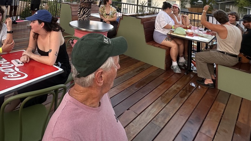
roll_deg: -5.6
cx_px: 93
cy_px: -26
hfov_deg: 66.8
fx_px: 186
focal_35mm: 28
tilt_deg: +4.6
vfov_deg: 33.9
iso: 40
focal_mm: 2.22
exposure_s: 1/214
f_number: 2.2
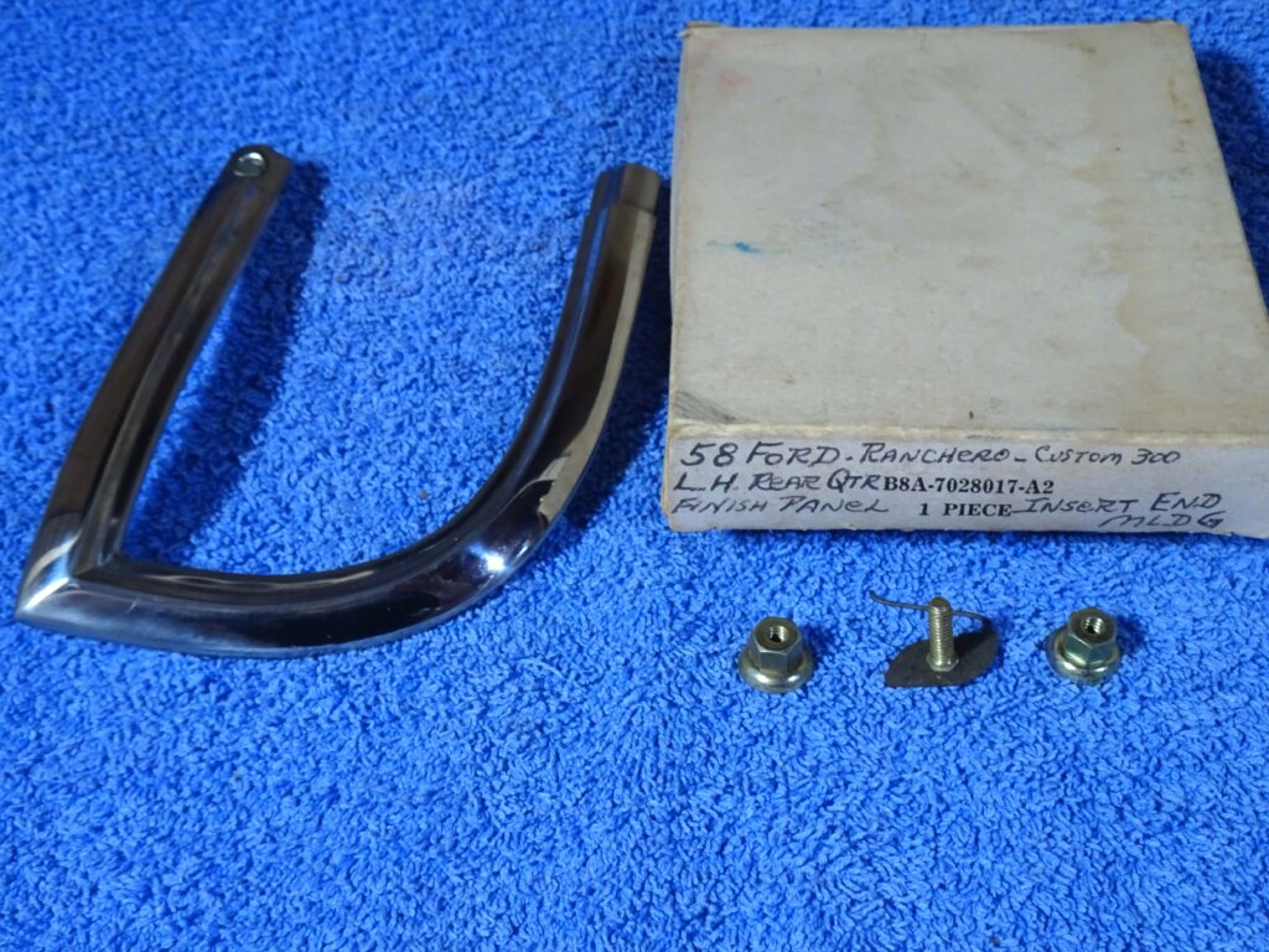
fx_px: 1833
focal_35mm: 50
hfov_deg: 38.2
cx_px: 634
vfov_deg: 29.1
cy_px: 476
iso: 800
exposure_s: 1/25
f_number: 4.5
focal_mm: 8.51
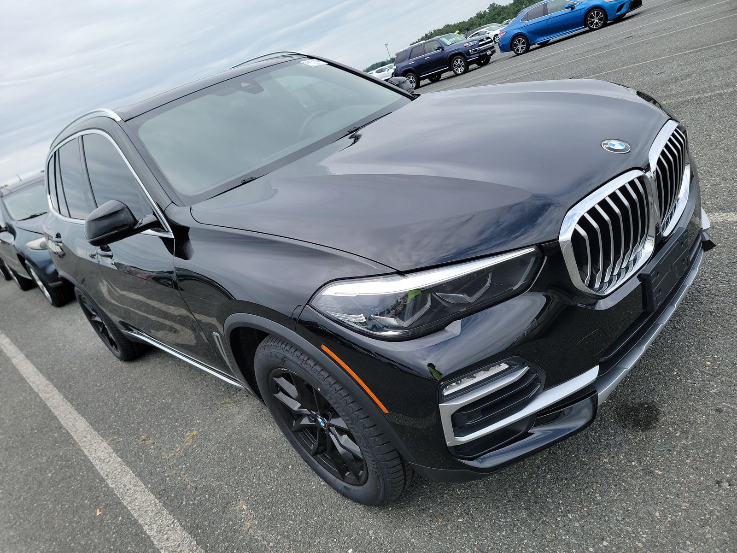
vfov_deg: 56.8
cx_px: 368
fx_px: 511
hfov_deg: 71.6
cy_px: 276
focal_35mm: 24
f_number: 1.8
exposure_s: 1/516
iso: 50
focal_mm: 6.7
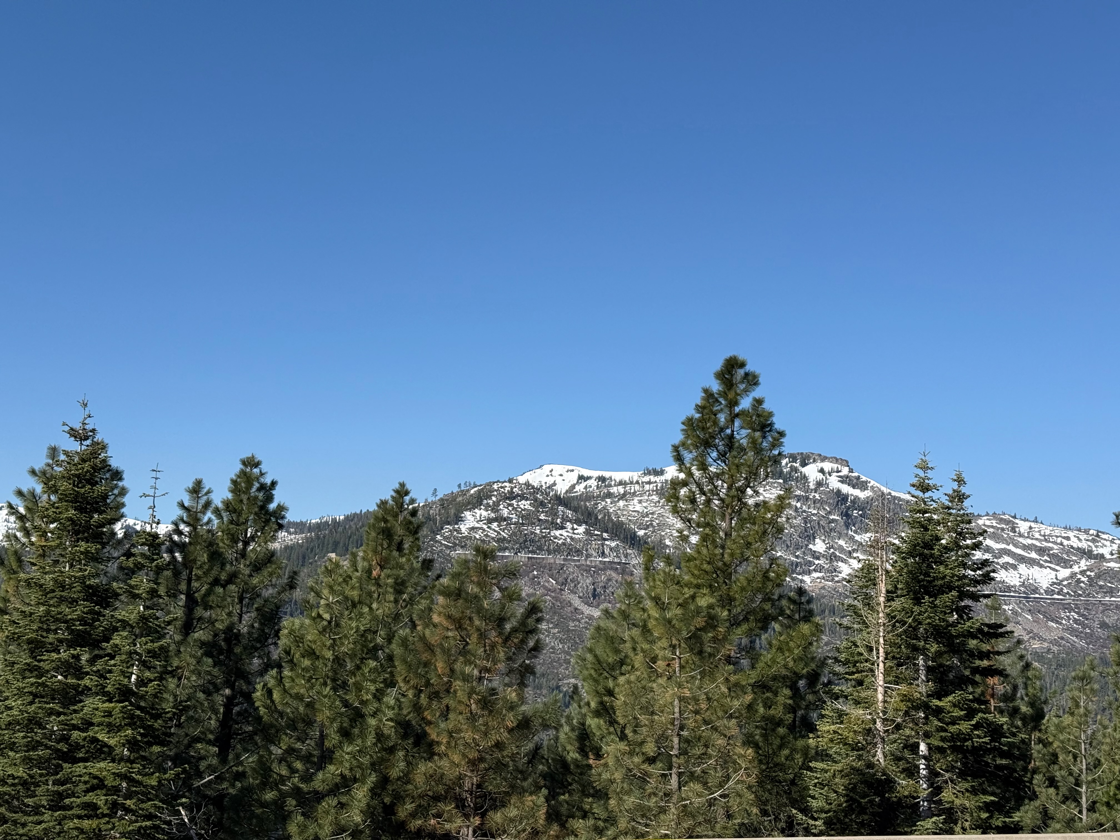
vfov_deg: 30.3
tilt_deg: +9.5
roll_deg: -2.7
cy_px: 420
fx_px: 1553
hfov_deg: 39.7
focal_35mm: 48
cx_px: 560
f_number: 1.78
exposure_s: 1/6024
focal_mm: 6.76
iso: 80
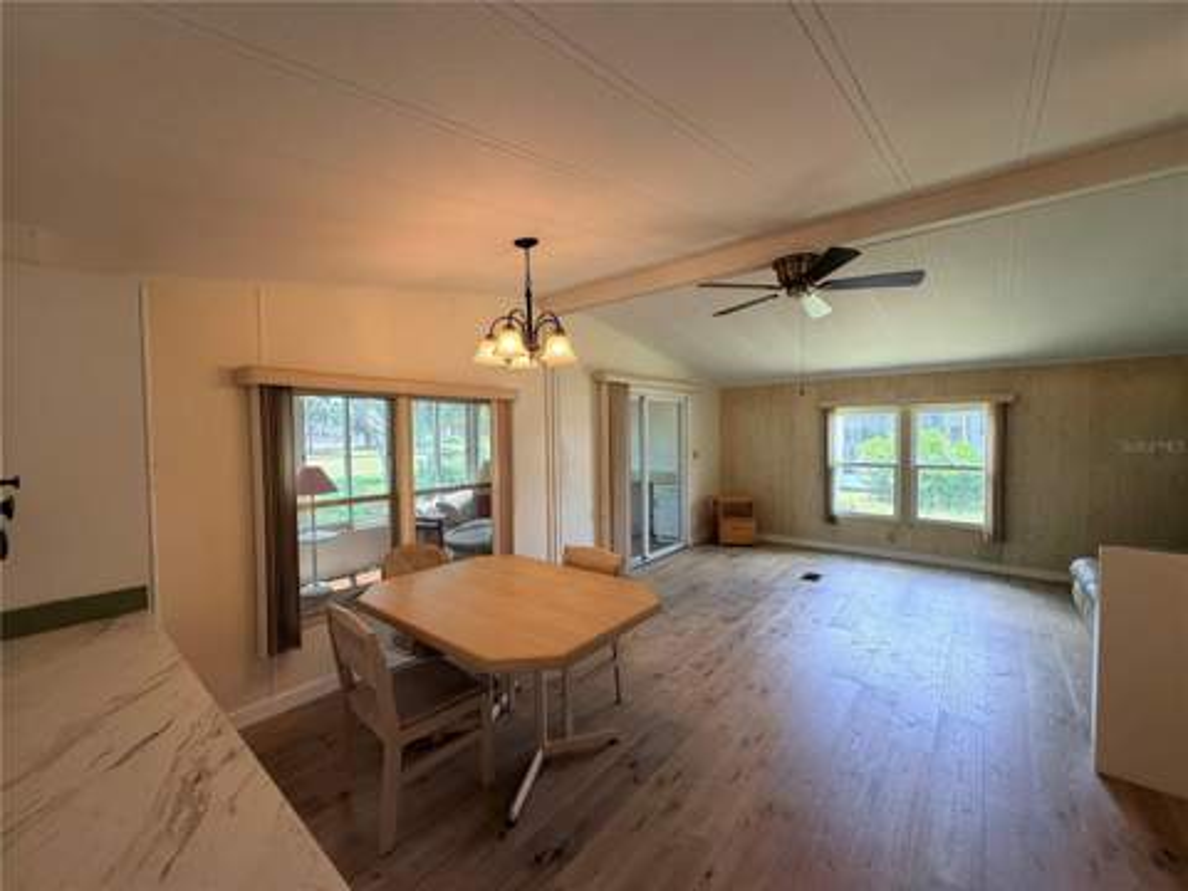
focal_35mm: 14
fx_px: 480
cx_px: 594
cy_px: 446
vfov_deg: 85.7
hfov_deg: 102.1
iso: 250
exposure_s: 1/120
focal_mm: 2.22
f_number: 2.2
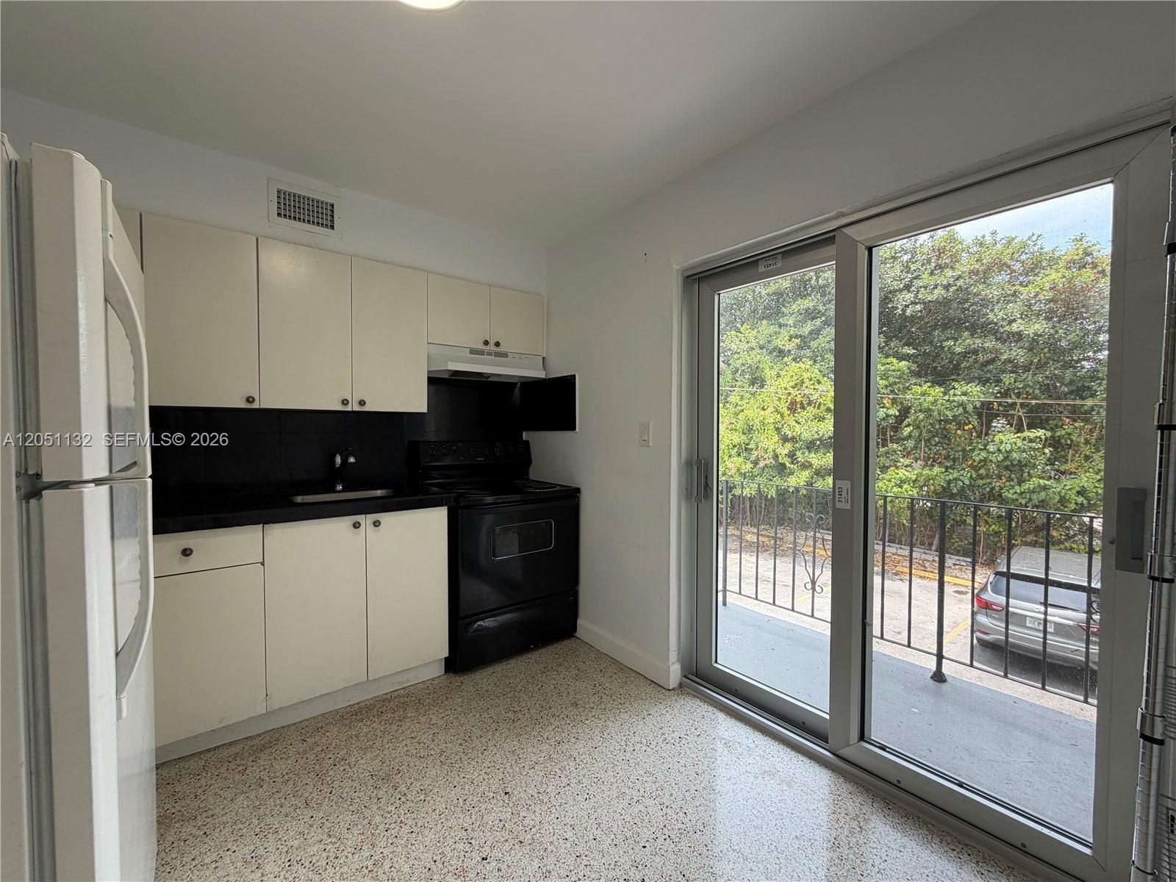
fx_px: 476
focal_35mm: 14
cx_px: 588
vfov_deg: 85.7
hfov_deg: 102.1
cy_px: 441
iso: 40
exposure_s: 1/138
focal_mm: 2.22
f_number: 2.2
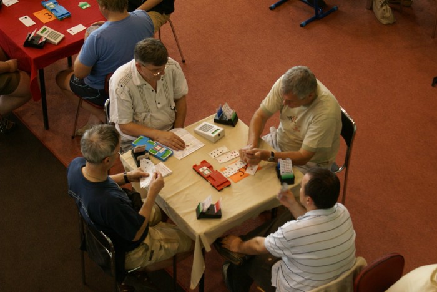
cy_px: 146
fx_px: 1002
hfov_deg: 24.6
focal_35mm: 82
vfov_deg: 16.6
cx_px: 218
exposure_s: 1/50
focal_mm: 55
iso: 400
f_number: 5.6
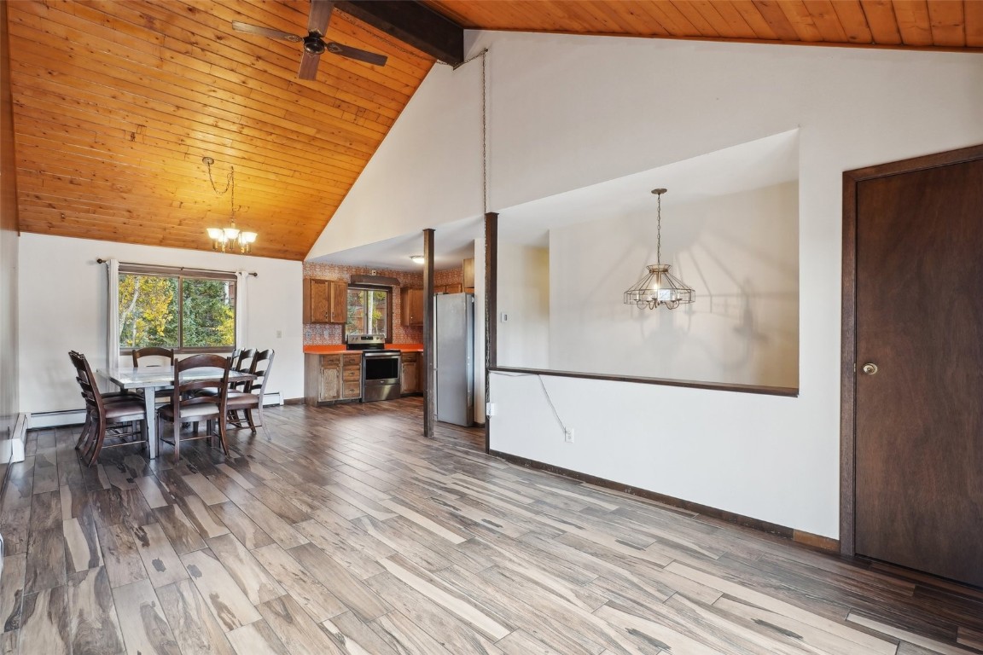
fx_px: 451
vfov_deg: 72.1
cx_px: 492
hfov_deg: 95.0
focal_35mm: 16
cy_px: 328
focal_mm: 11
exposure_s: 1/15
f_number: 8
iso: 400
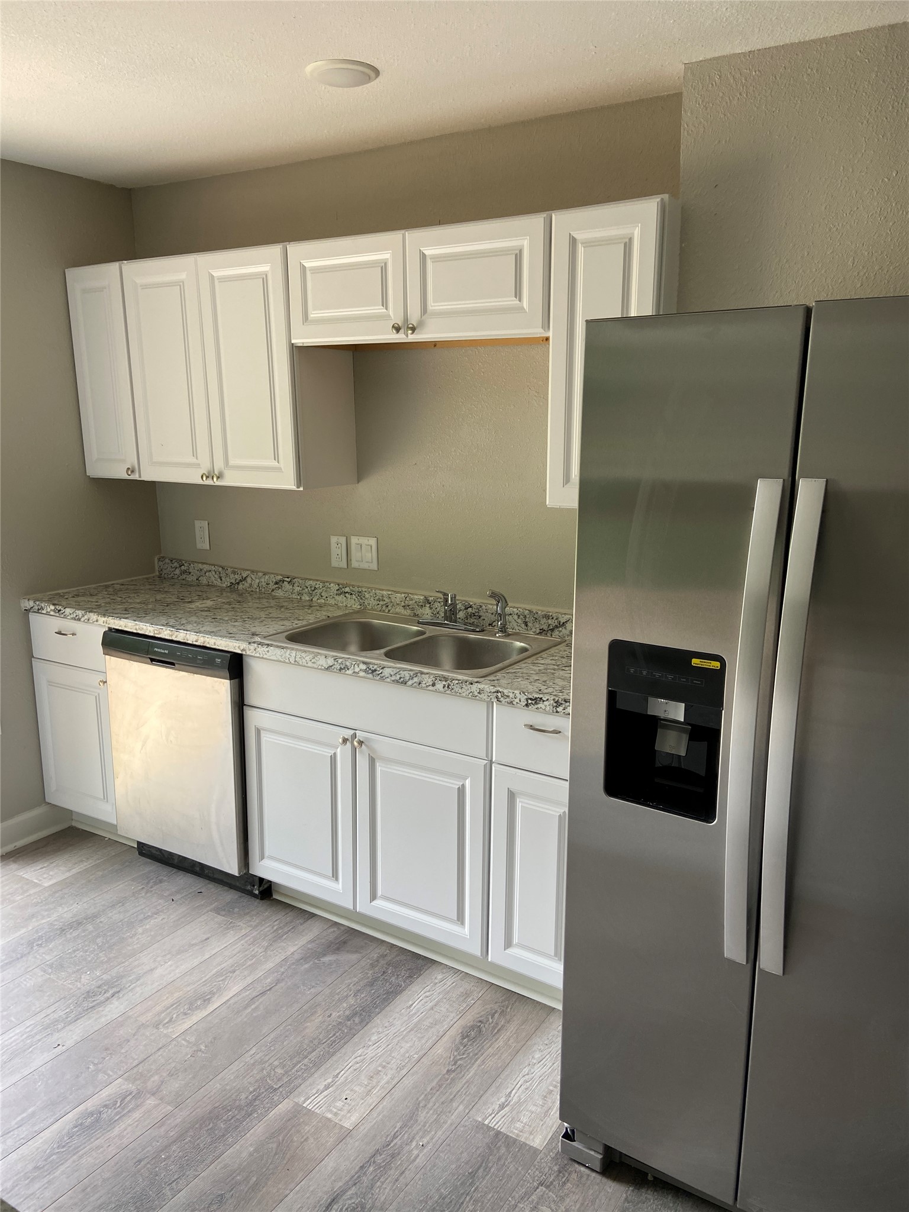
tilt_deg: -12.0
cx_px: 454
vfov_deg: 67.3
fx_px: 910
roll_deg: +0.0
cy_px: 606
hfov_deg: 53.1
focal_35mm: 26
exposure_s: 1/122
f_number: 1.8
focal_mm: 4.25
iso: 64
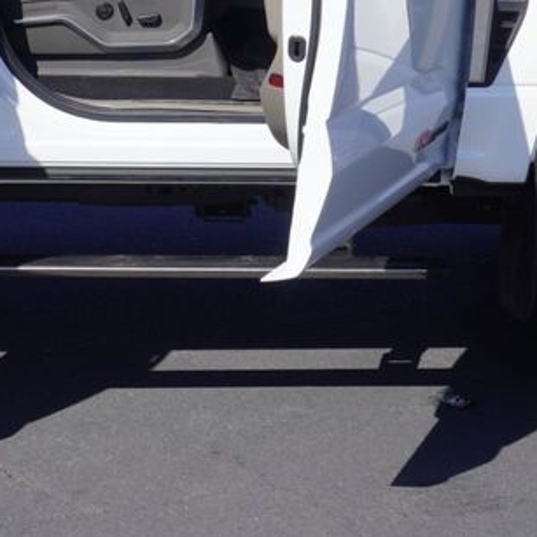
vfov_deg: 12.6
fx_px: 2387
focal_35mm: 136
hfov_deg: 12.8
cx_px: 261
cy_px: -59
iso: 100
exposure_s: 1/160
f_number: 11
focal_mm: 32
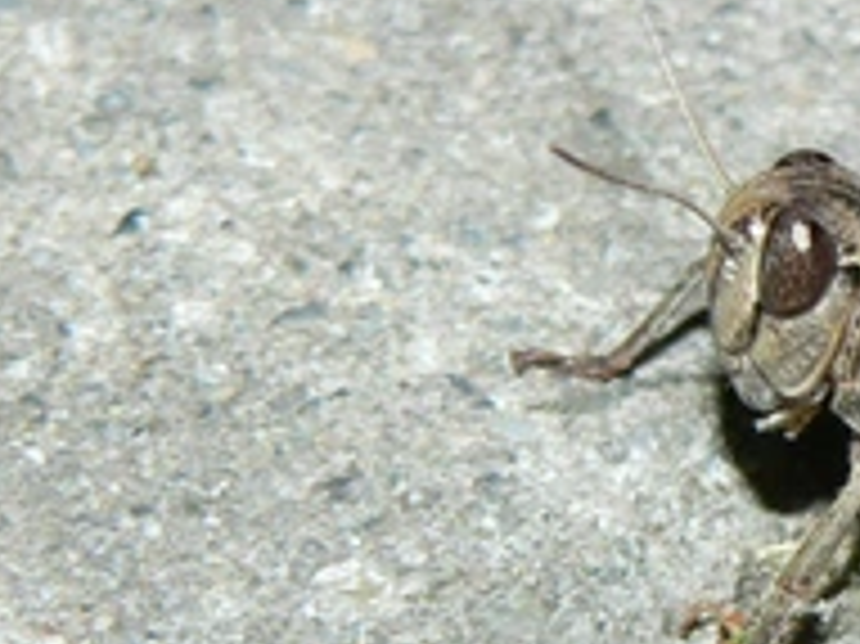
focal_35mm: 339
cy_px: 432
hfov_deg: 5.8
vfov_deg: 4.4
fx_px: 8417
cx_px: 1067
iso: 100
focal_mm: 16.7
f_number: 4
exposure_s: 1/60
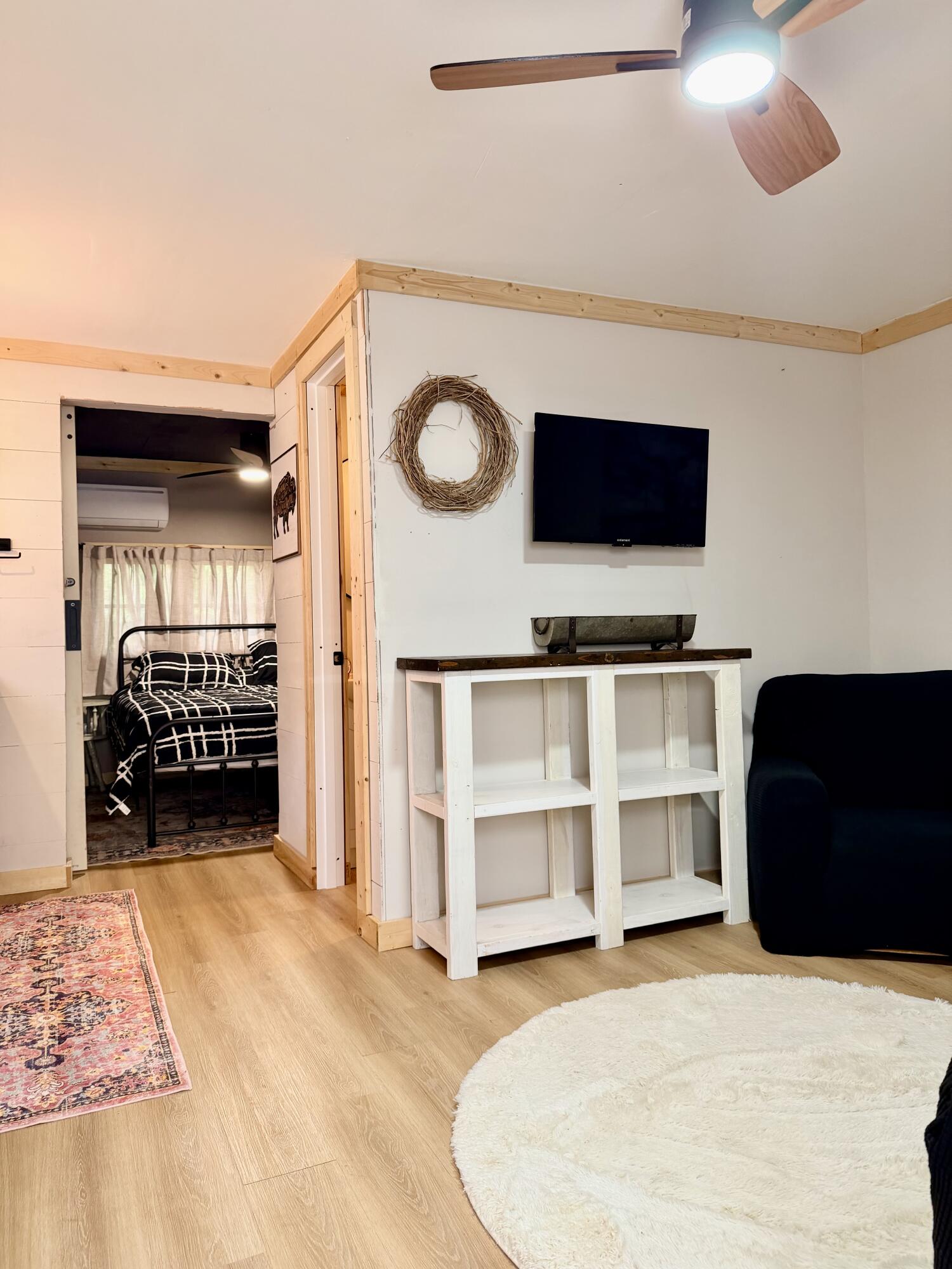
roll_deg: +1.7
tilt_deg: +0.8
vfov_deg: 71.6
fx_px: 880
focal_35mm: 24
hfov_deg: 56.8
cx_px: 476
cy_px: 634
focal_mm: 6.76
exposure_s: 1/60
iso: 200
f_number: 1.78
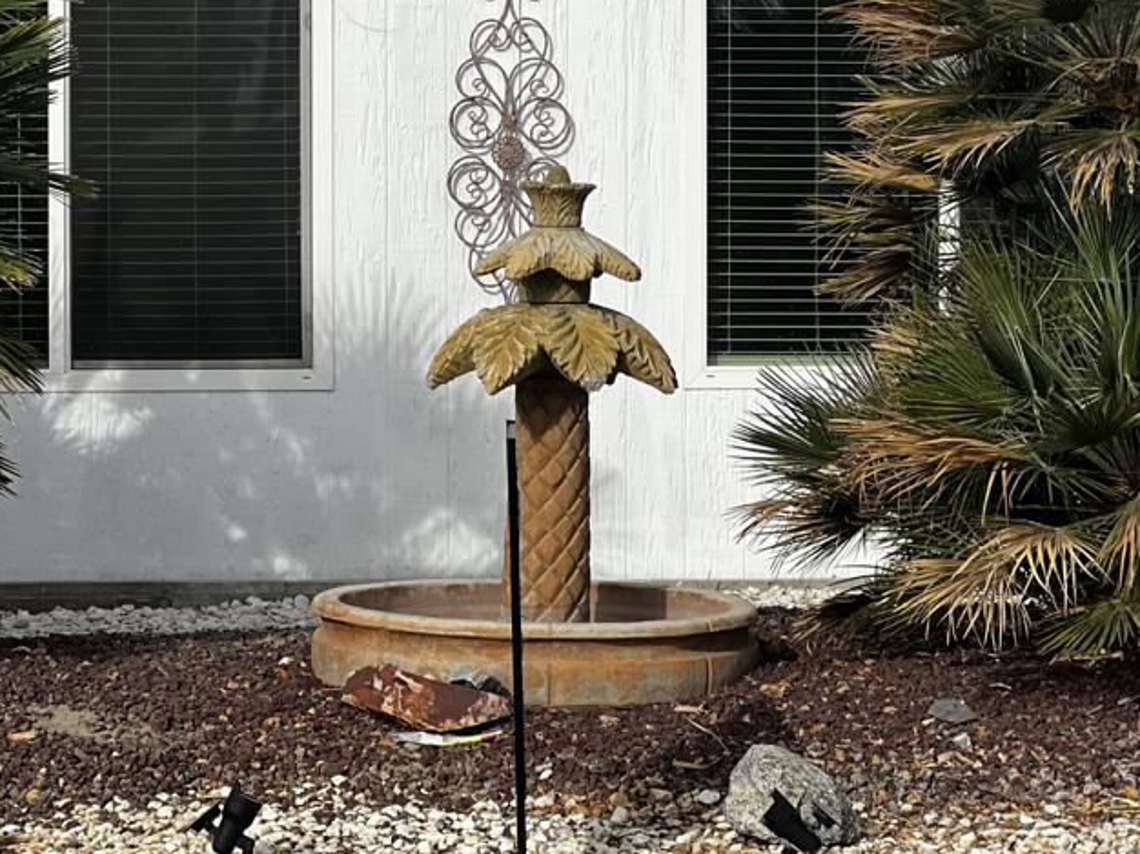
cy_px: 166
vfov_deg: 11.7
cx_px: 530
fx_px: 4148
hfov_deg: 15.6
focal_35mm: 126
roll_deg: -1.1
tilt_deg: +1.1
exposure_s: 1/758
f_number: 2.8
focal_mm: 9
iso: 32
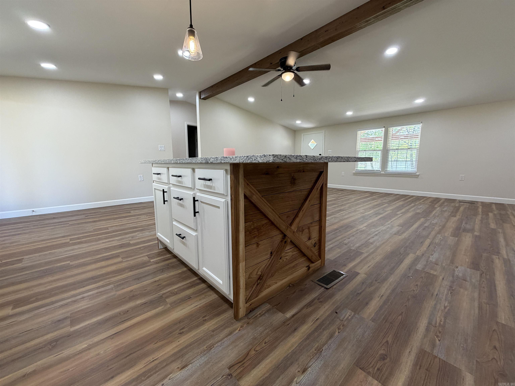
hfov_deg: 102.1
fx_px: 208
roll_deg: -0.5
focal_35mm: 14
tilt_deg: -8.7
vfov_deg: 85.7
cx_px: 258
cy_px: 193
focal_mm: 2.22
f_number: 2.2
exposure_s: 1/120
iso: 200
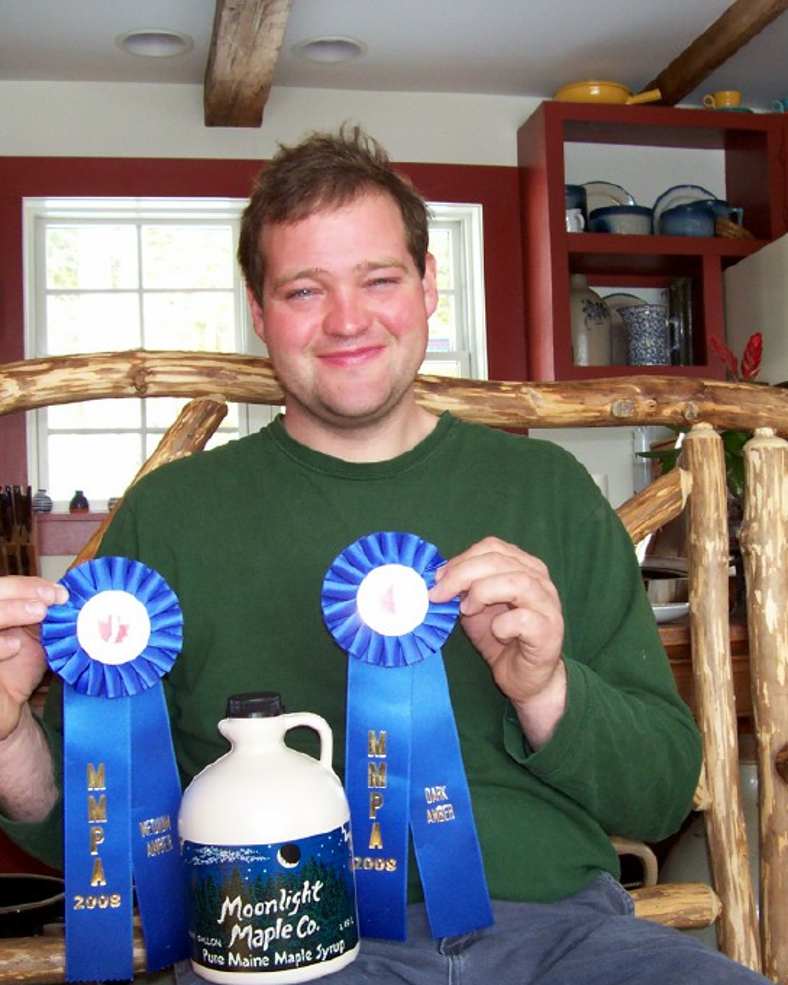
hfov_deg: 30.2
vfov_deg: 37.3
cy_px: 555
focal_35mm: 50
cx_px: 461
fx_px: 1458
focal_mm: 5.6
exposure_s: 1/64
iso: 80
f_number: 2.7
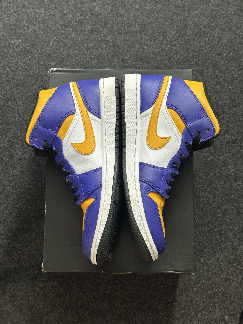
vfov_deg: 39.7
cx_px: 122
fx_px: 449
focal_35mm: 48
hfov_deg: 30.3
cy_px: 162
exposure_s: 1/42
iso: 250
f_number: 1.78
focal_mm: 6.86
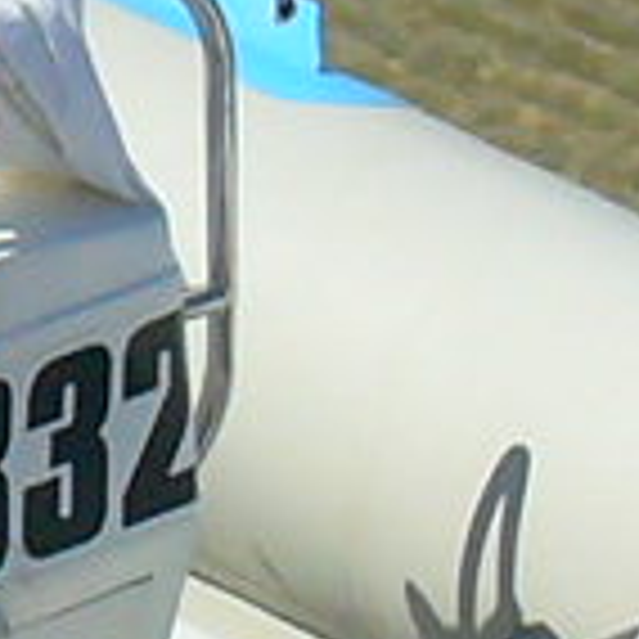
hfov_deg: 4.1
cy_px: 315
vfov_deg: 4.2
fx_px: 8813
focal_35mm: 422
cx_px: -423
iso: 200
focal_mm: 8.8
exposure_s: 1/500
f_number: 9.7
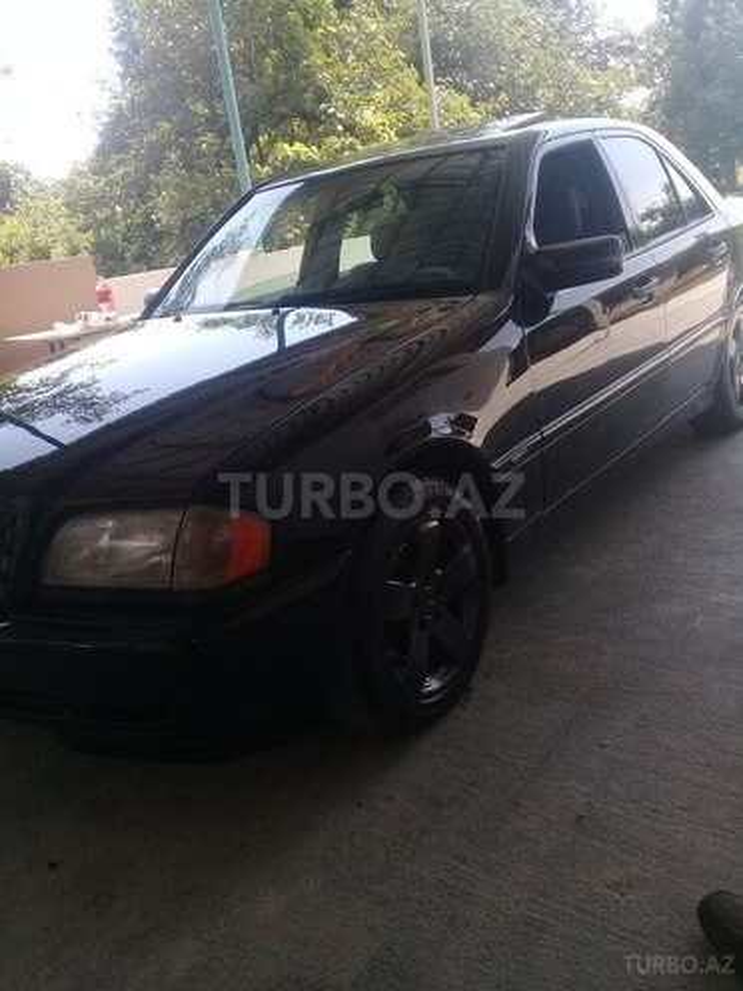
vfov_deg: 58.4
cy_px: 496
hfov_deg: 45.4
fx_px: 887
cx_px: 372
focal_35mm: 31
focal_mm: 3.3
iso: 64
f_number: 2.2
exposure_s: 1/352
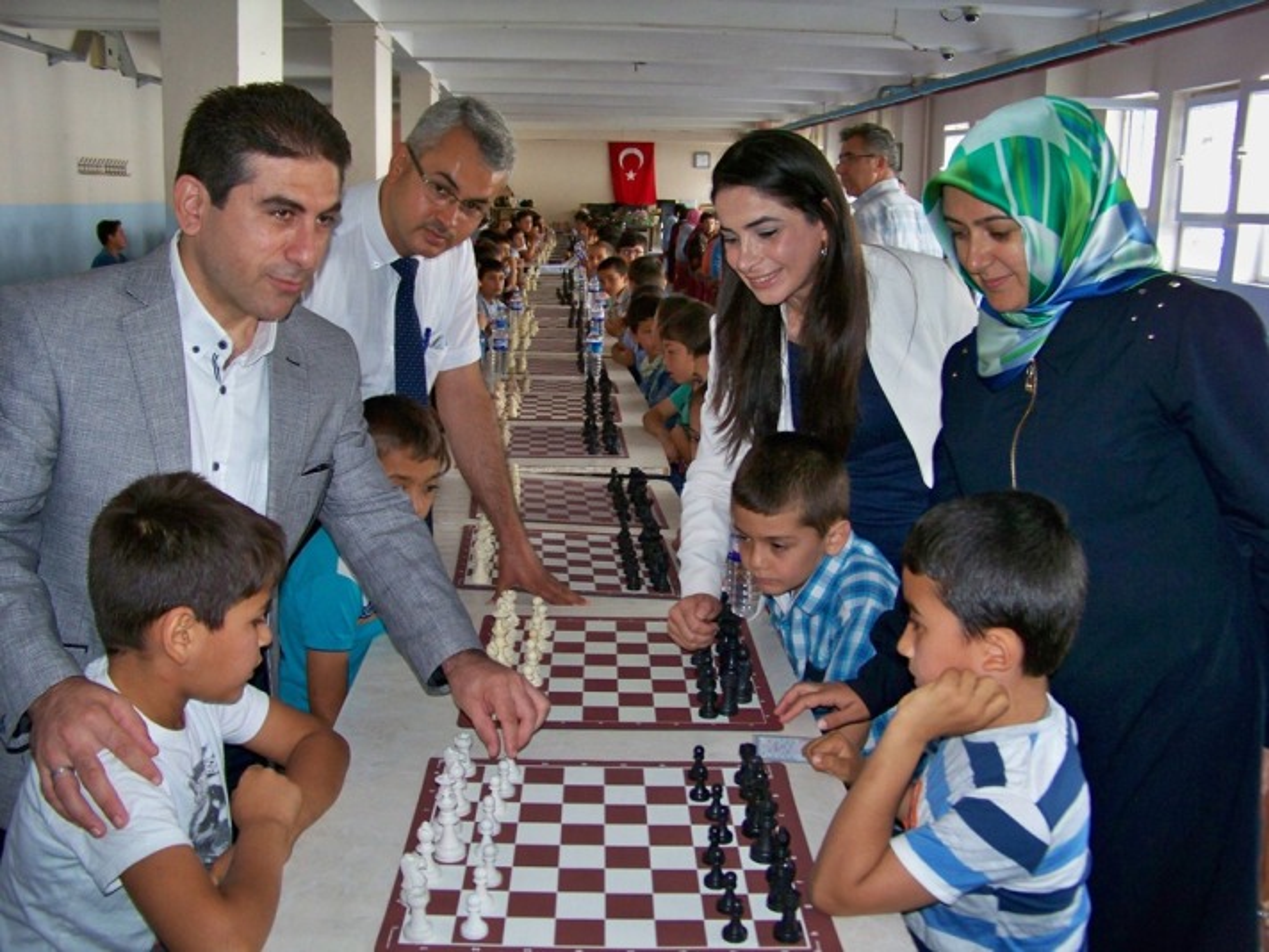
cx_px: 634
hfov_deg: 55.4
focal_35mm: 33
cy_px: 476
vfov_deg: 42.9
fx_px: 1210
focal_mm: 5.85
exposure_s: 1/30
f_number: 2.8
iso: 200
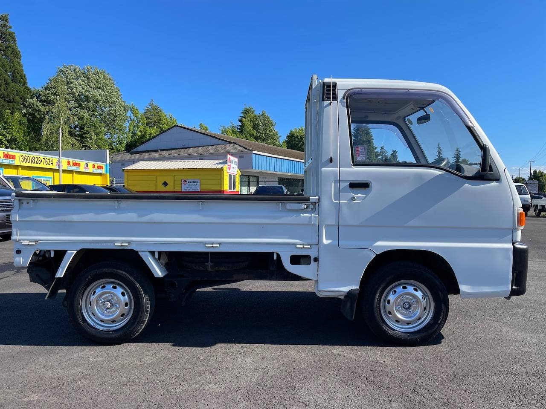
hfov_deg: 69.4
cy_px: 204
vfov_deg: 54.9
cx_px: 273
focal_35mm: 25
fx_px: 394
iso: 32
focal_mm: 5.1
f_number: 1.6
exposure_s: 1/2123
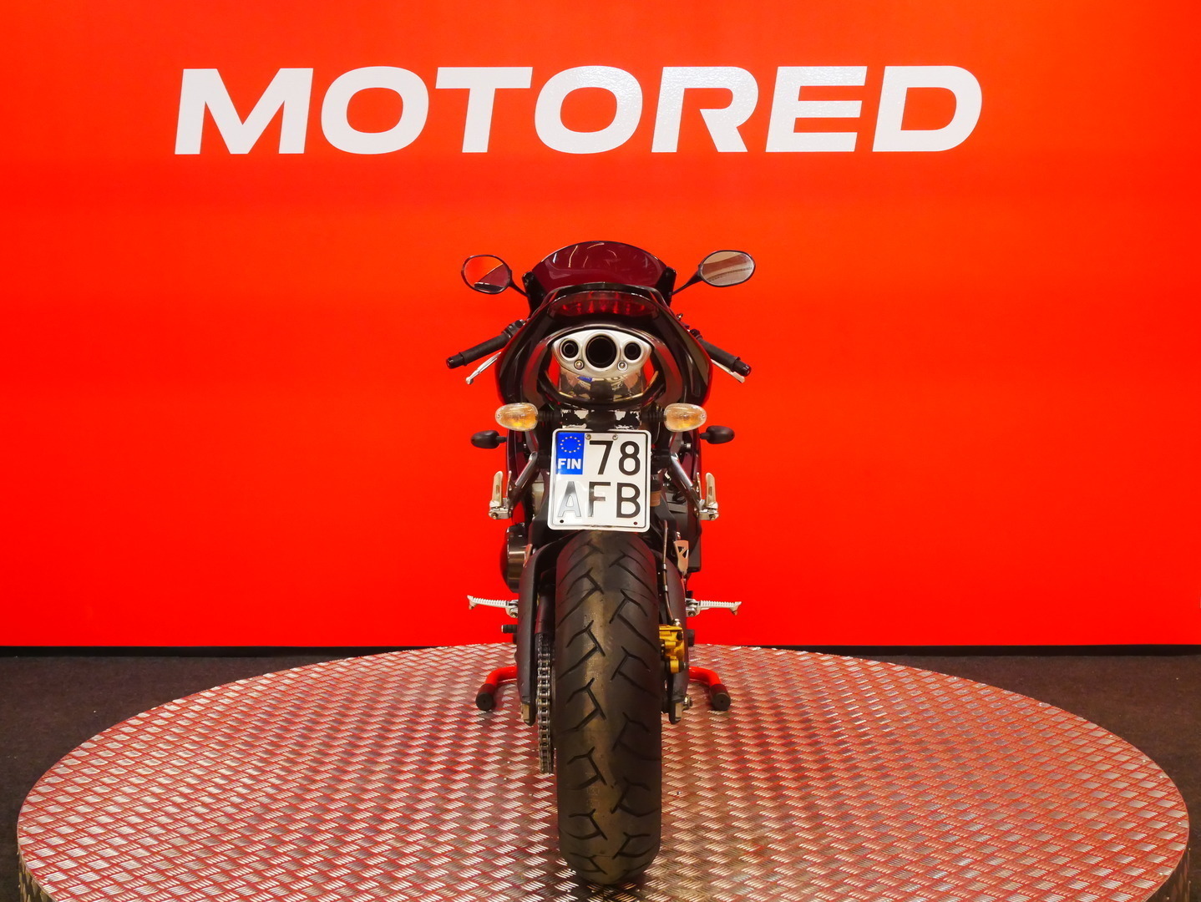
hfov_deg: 38.2
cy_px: 451
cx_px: 600
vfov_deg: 29.1
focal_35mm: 50
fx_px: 1736
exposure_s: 1/125
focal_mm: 25
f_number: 5.2
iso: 2500
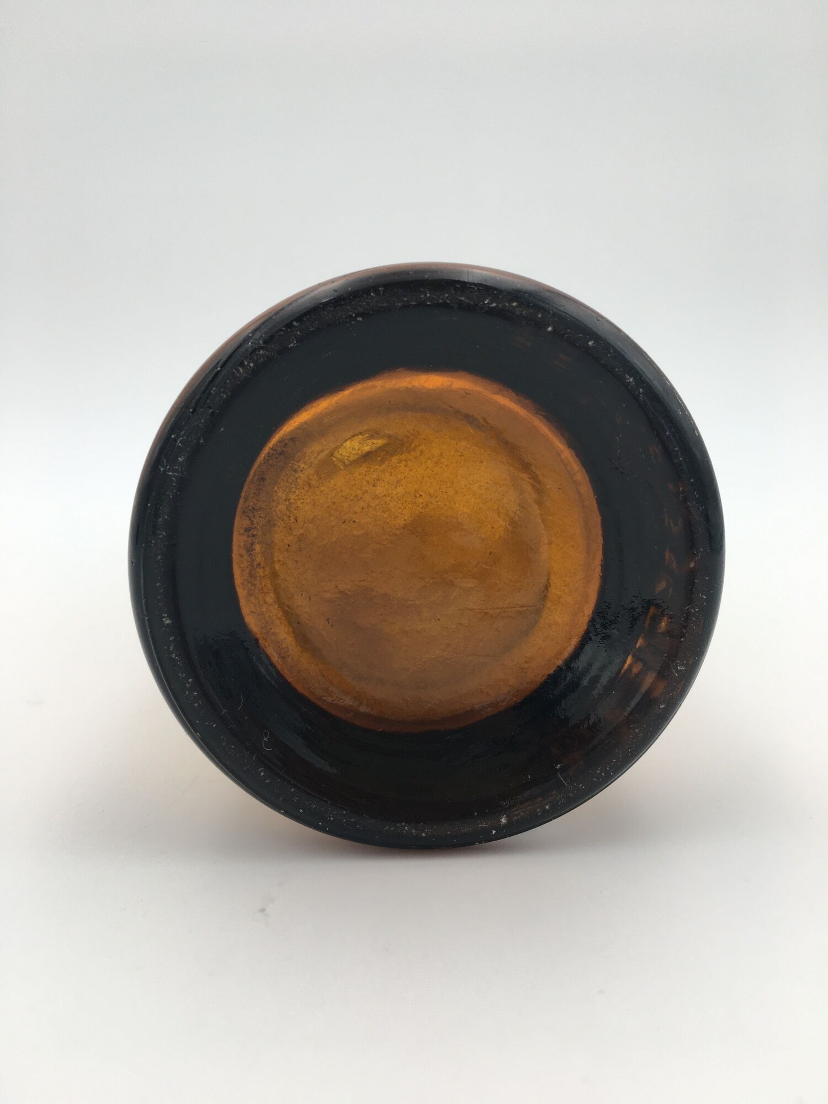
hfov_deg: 48.2
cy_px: 552
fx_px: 925
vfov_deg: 61.7
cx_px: 414
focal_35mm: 29
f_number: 2.2
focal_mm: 4.15
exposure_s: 1/100
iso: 40
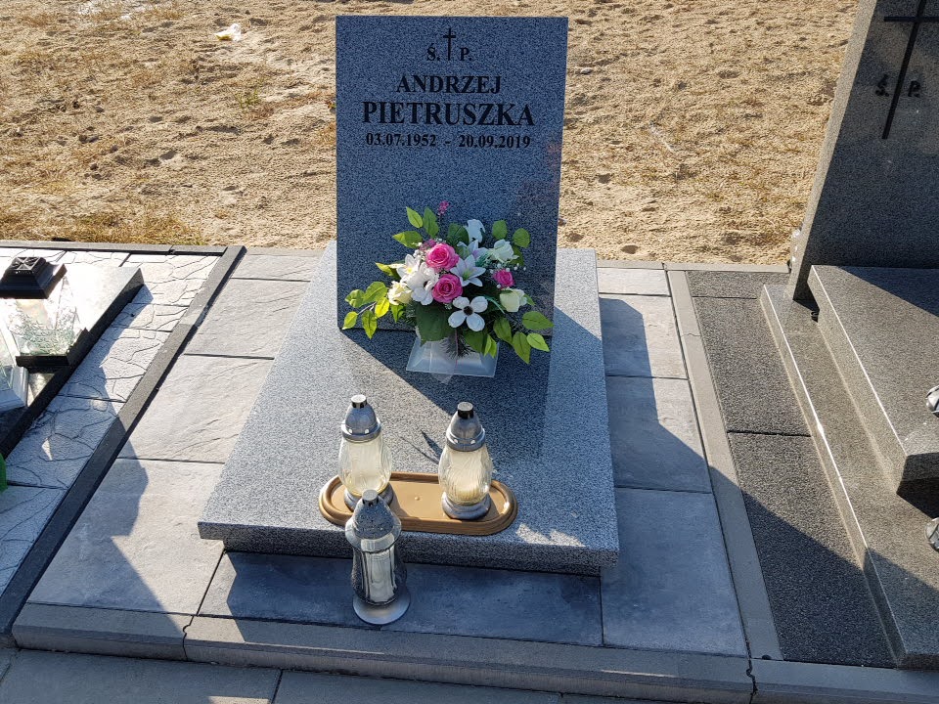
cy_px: 352
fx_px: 705
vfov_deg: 53.1
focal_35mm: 26
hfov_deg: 67.3
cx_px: 470
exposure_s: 1/1384
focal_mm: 4.2
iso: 40
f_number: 1.7
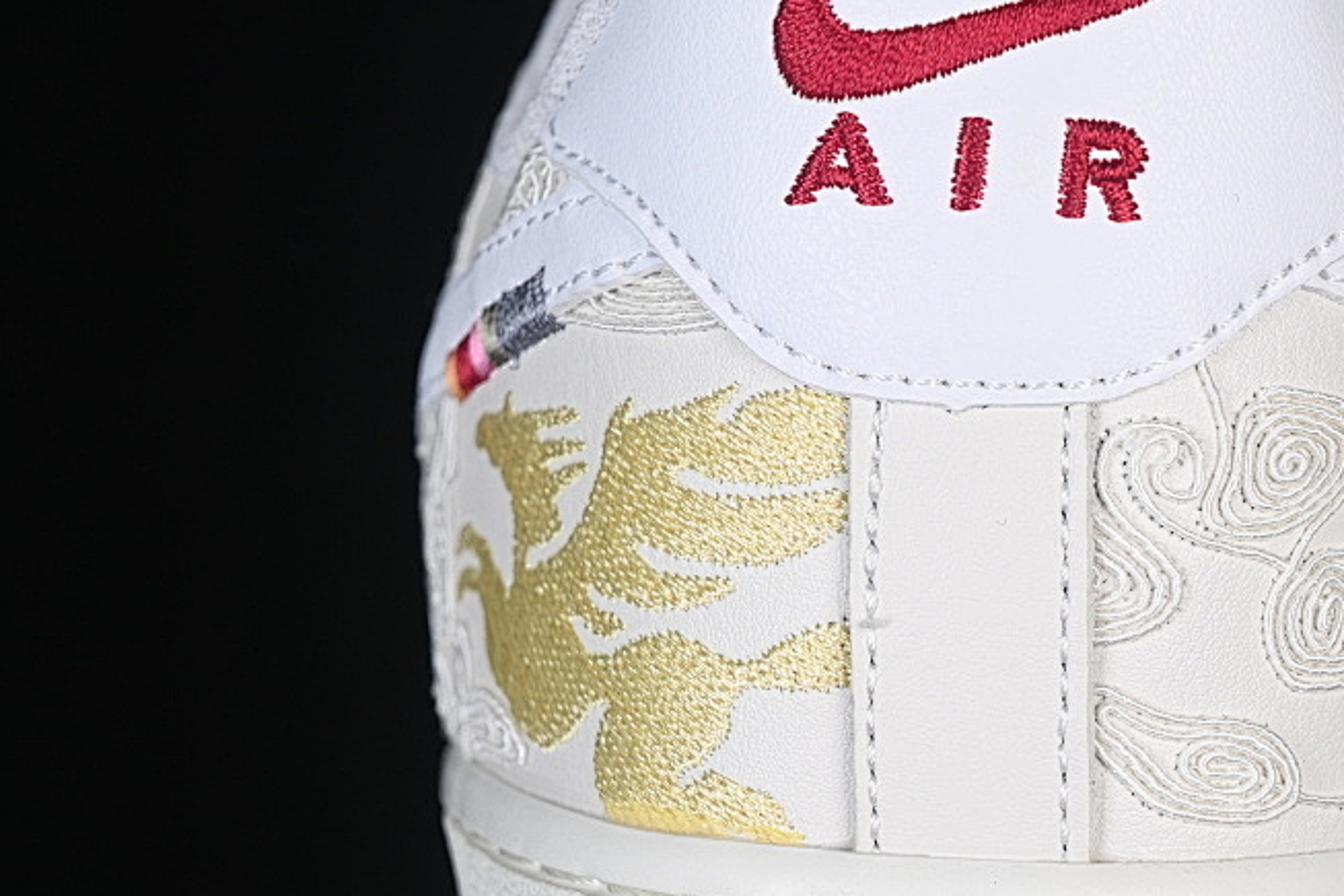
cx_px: 978
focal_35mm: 124
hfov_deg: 16.5
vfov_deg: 11.0
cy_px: 507
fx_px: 4628
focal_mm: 50
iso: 160
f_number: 7.1
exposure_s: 1/80
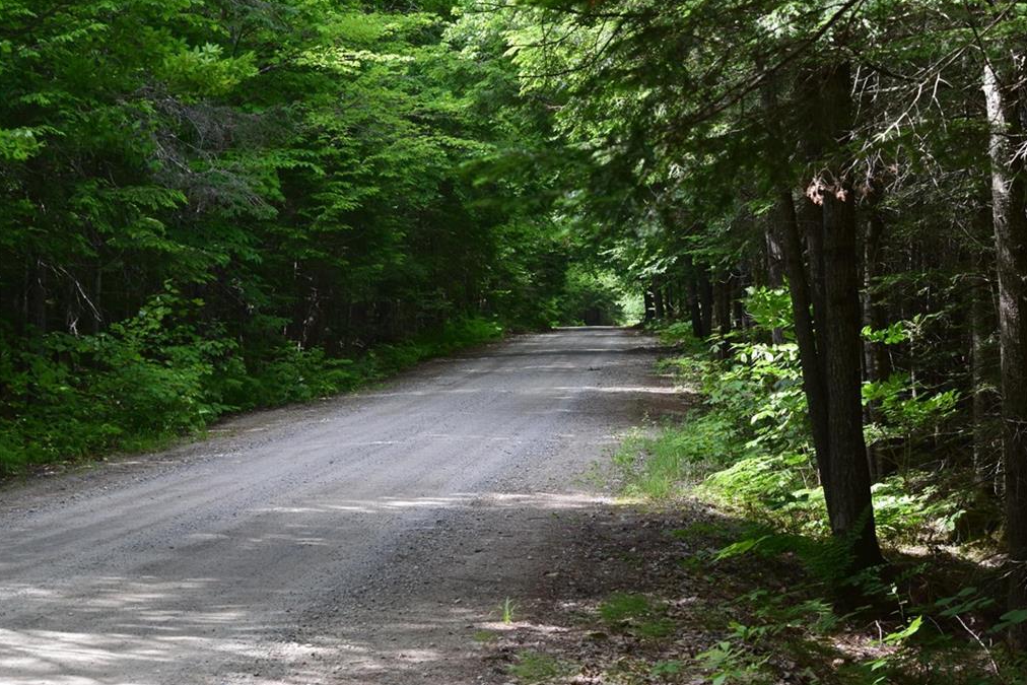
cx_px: 514
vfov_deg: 16.4
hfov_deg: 24.3
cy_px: 340
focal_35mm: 84
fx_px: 2382
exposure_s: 1/60
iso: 450
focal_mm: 55
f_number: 8
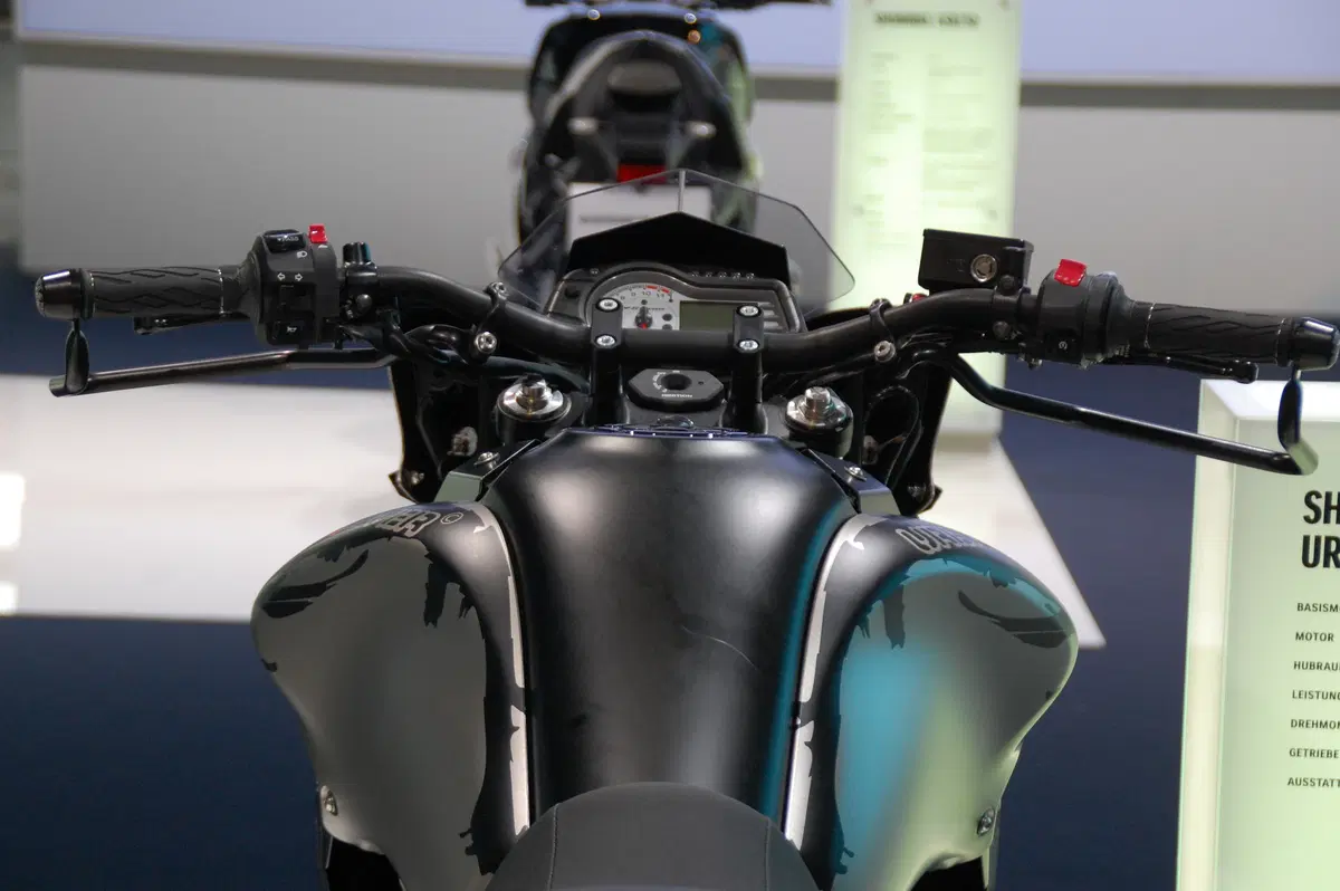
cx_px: 670
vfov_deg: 12.2
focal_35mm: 112
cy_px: 446
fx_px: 4184
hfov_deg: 18.2
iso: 640
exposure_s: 1/125
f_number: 5.6
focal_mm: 75
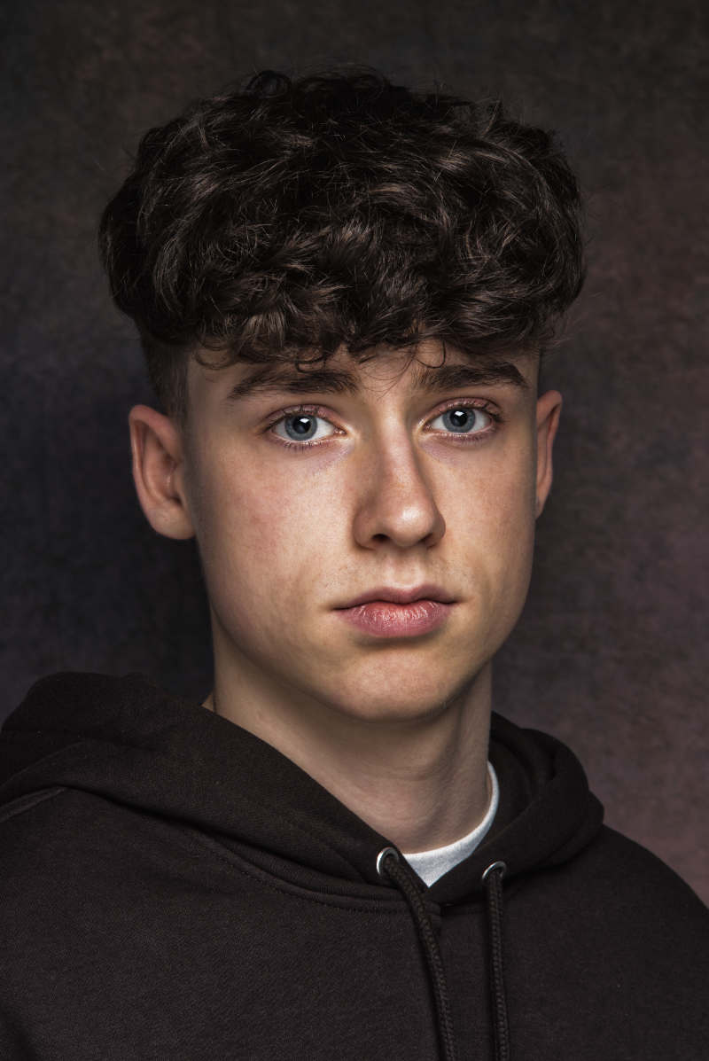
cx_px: 354
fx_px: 2507
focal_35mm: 85
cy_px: 530
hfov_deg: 16.1
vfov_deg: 23.9
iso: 100
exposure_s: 1/200
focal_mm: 85
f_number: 11
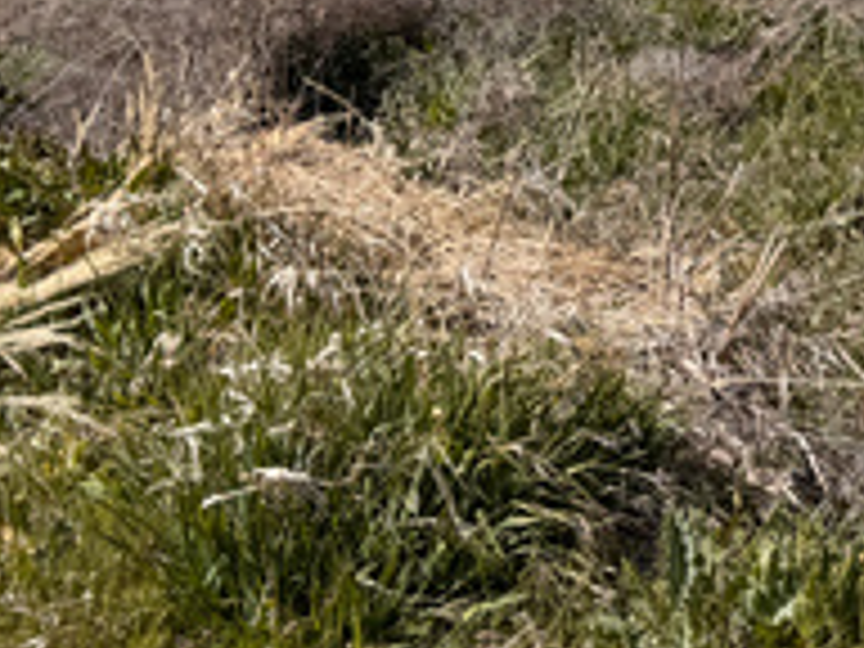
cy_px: -72
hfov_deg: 23.4
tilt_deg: -8.7
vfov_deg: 17.8
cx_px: 864
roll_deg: -1.6
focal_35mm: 80
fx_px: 1997
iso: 80
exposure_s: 1/4608
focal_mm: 6.76
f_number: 1.78
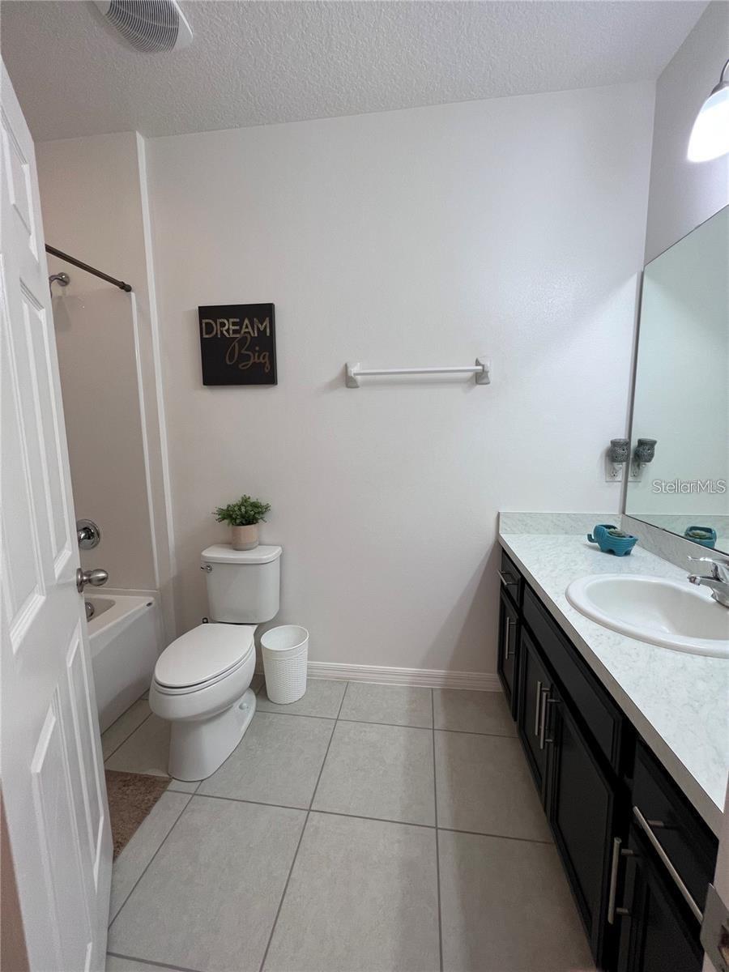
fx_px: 365
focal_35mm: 13
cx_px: 364
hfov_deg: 89.9
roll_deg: +0.9
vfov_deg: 106.2
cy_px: 486
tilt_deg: -6.9
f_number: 1.8
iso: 100
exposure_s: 1/120
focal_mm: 1.57
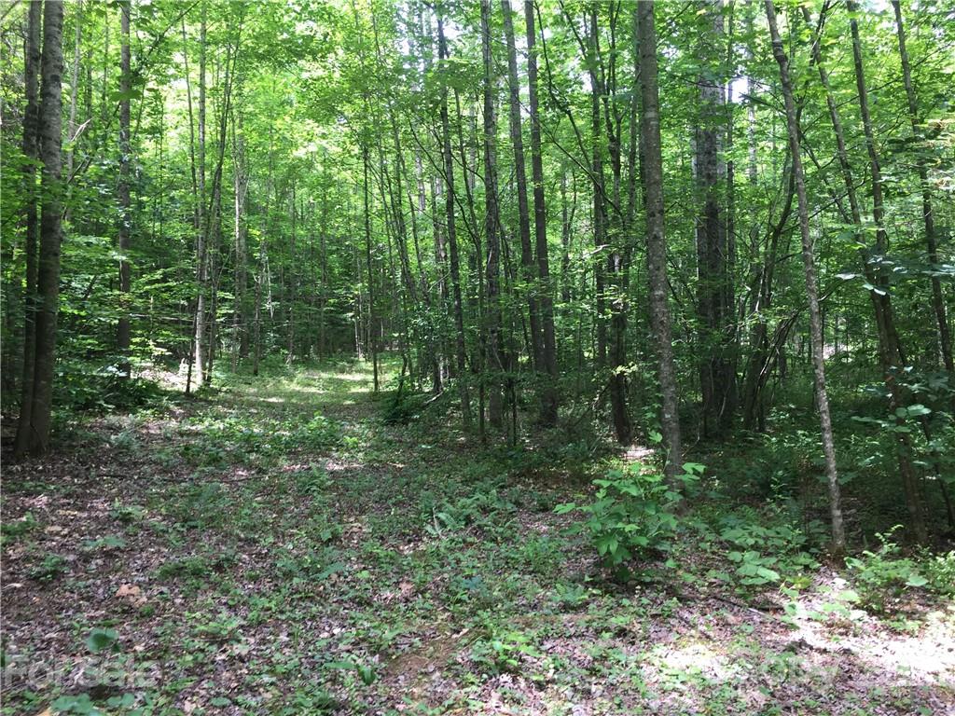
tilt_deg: +0.2
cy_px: 358
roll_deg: -1.0
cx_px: 478
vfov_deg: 48.2
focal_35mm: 29
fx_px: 800
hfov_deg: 61.7
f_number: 2.2
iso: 32
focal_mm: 4.15
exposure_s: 1/60
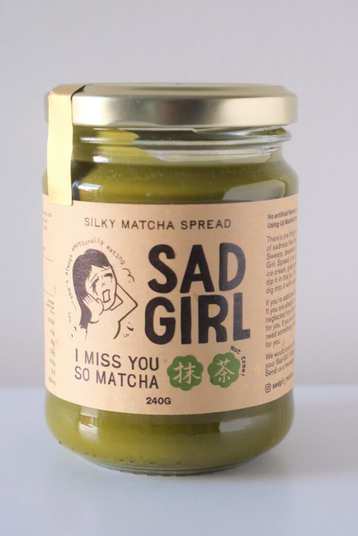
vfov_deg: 31.0
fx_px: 969
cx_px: 179
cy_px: 268
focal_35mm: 65
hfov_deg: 20.9
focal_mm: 43.2
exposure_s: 1/125
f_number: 5.6
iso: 4000
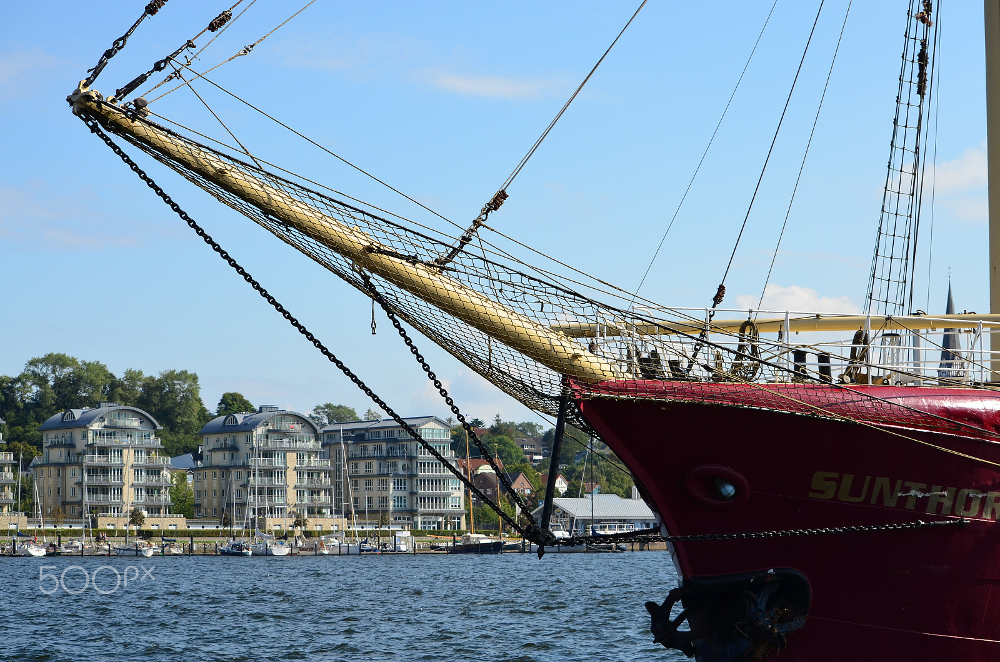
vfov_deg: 16.5
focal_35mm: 82
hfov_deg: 24.7
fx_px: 2286
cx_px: 500
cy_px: 331
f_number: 8
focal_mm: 55
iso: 100
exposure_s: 1/250
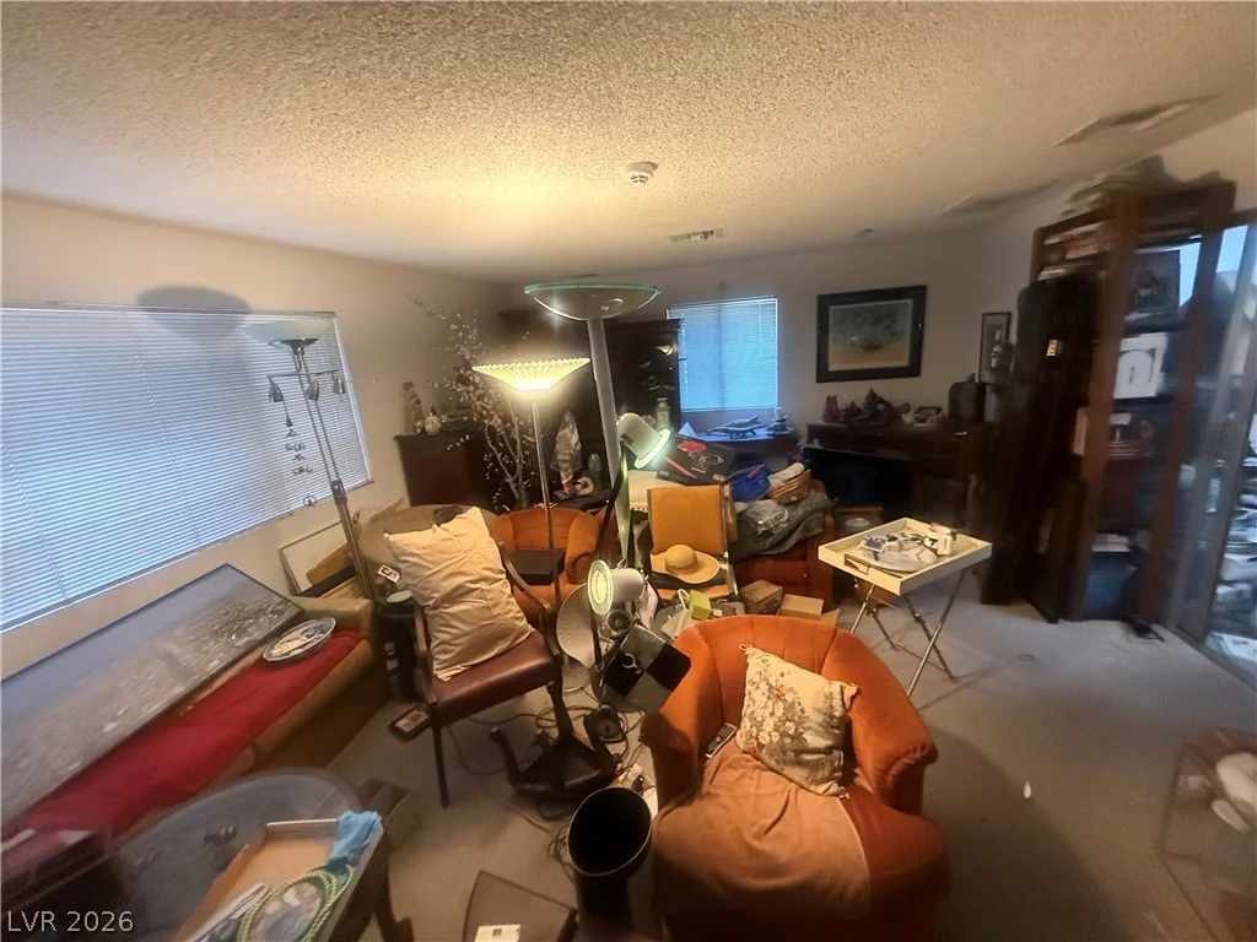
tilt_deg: -15.0
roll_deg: +4.5
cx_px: 628
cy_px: 471
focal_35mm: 14
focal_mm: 2.22
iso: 1250
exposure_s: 1/60
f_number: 2.2
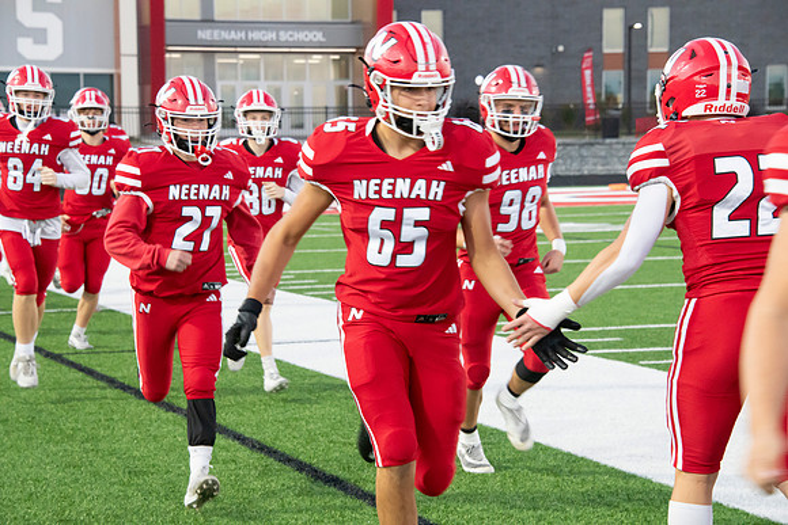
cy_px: 262
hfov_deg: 16.4
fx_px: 2737
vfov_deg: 11.0
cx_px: 394
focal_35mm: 125
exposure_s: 1/200
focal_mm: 125
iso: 8000
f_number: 9
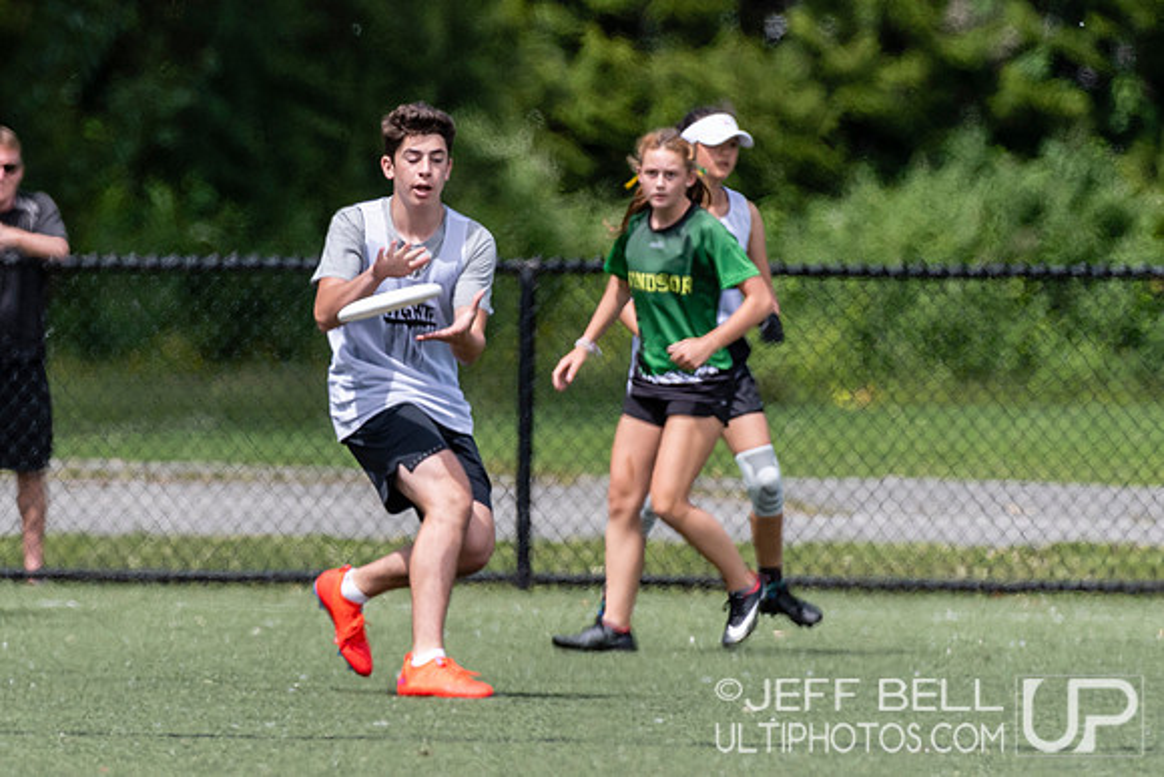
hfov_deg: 2.3
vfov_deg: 1.5
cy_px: 327
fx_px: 29334
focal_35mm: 907
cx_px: 538
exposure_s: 1/2000
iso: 320
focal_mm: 340
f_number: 4
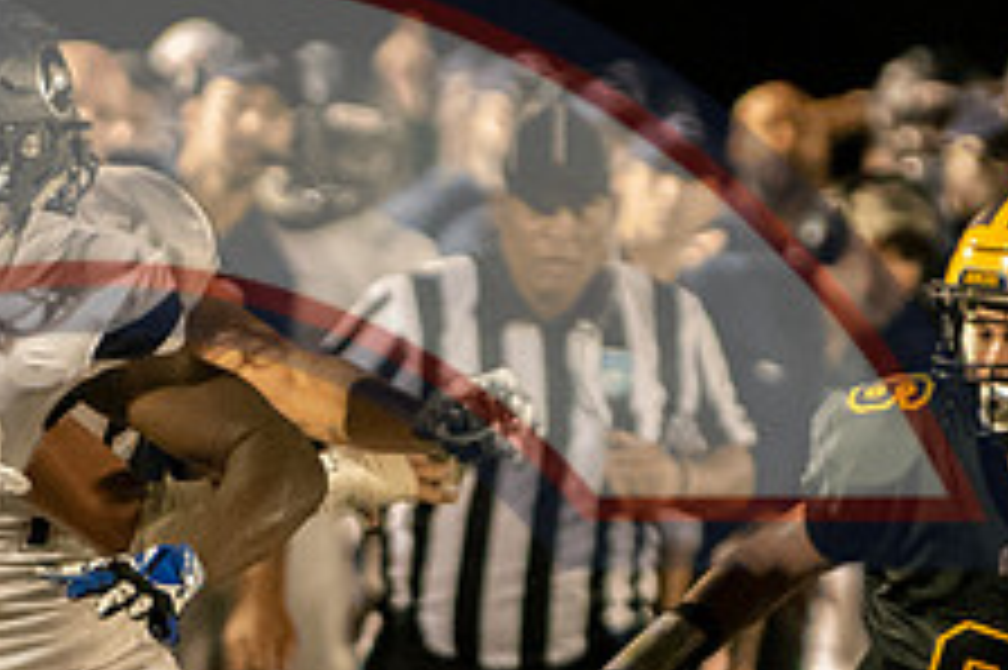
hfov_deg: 1.9
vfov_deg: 1.3
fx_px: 30077
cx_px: 317
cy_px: 948
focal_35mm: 1075
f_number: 2.8
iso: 8000
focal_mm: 200
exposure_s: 1/1000
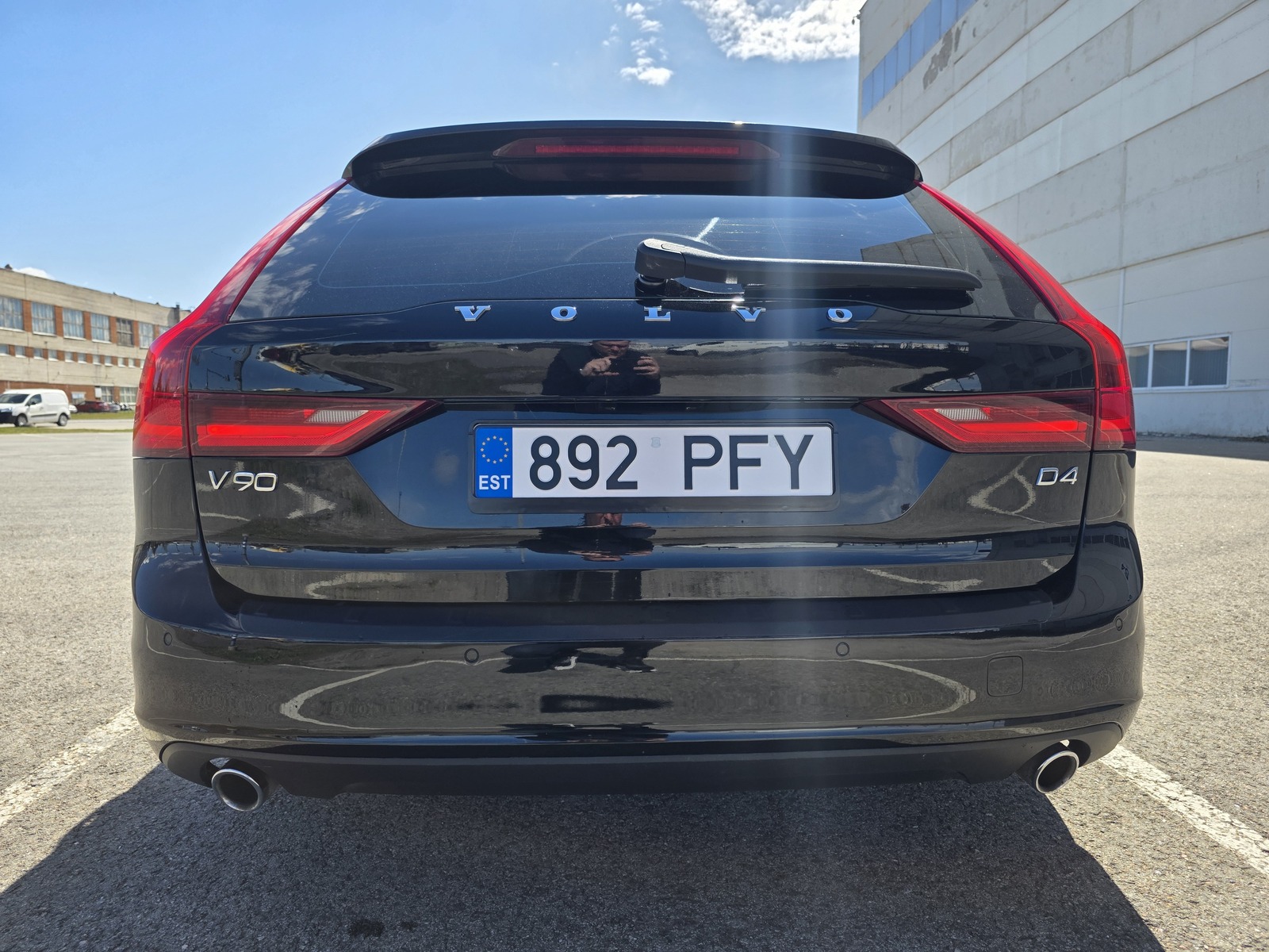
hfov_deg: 73.9
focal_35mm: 23
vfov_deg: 58.9
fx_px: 843
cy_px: 476
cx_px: 634
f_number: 1.7
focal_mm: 6.3
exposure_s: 1/3972
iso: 80
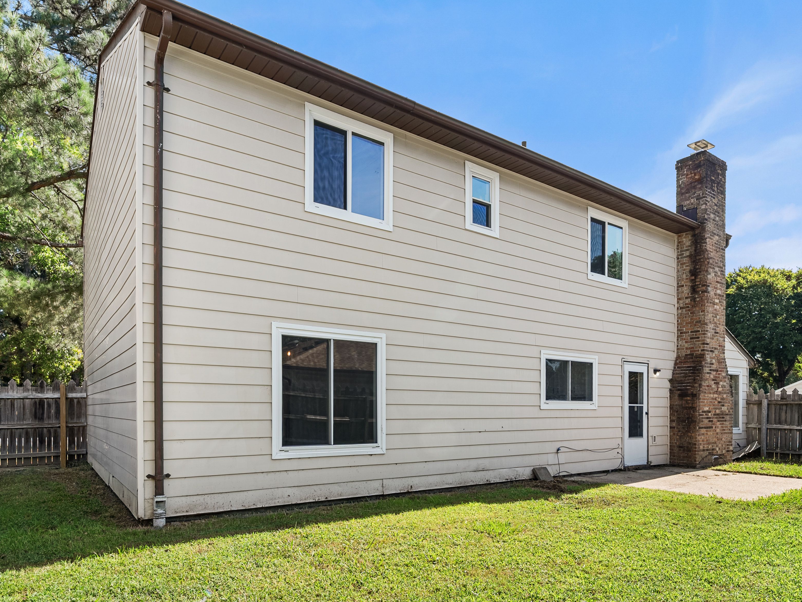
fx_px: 487
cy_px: 331
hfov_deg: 79.0
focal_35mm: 21
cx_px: 405
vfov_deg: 63.3
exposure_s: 1/25
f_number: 9
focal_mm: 16
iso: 100
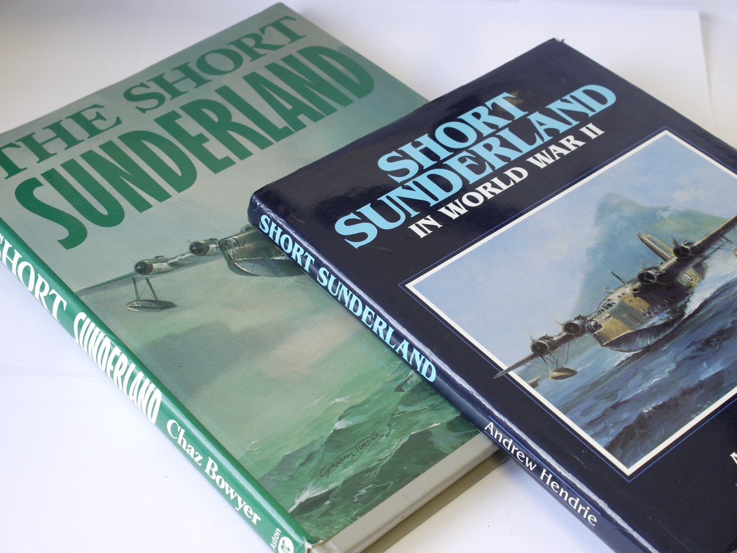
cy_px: 276
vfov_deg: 24.4
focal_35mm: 60
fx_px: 1277
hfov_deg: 32.2
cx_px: 368
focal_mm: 30
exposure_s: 1/30
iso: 400
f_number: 7.1
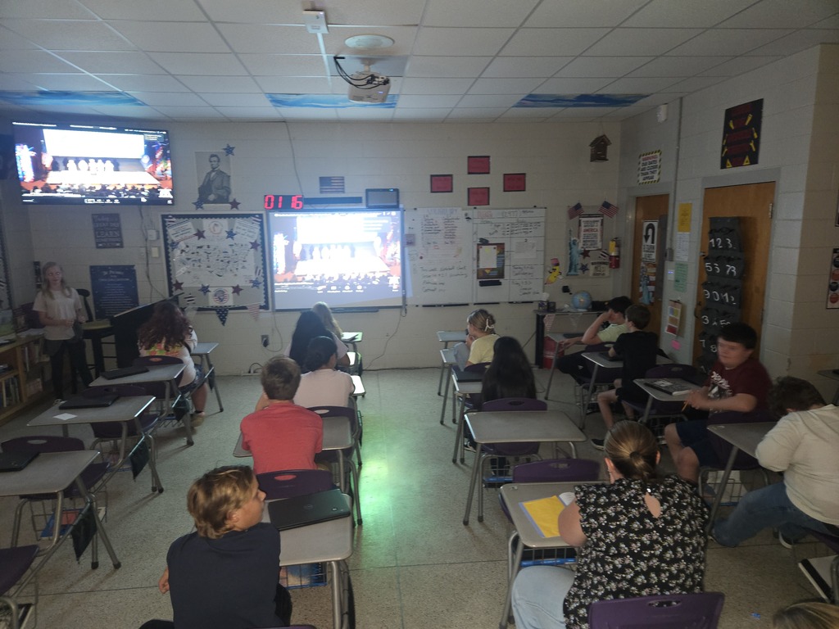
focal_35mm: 23
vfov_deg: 58.9
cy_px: 314
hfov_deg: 73.9
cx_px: 420
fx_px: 557
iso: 160
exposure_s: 1/9.99
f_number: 1.8
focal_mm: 5.4
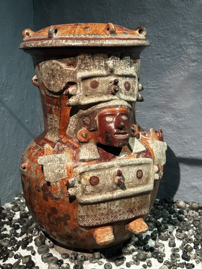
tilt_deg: -12.0
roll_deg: +1.0
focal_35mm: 48
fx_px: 373
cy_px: 134
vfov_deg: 39.7
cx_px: 101
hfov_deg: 30.3
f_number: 1.78
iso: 500
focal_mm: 6.86
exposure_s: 1/30
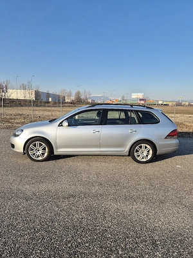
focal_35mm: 23
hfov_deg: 58.9
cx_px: 96
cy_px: 129
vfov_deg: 73.9
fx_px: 171
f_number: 1.8
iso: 25
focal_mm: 5.4
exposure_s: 1/1250
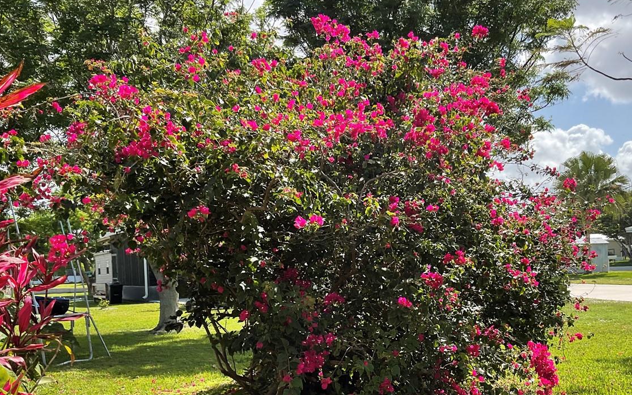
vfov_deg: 28.9
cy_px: 282
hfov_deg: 45.1
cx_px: 371
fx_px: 758
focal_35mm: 44
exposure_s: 1/898
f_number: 1.8
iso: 16
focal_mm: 3
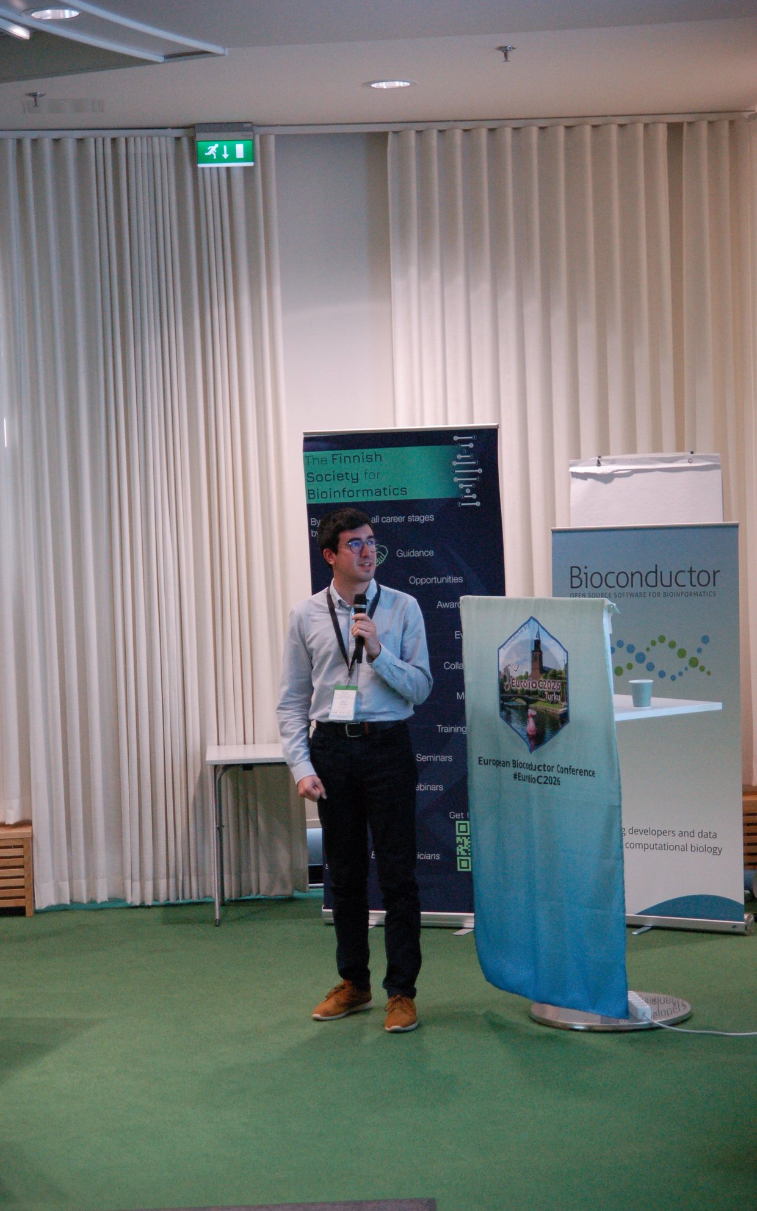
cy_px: 607
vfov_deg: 26.8
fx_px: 2542
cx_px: 353
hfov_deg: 16.9
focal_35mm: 77
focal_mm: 50
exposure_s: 1/125
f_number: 3.2
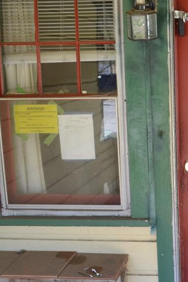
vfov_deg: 38.2
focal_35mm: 52
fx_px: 408
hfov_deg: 23.1
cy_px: 124
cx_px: 243
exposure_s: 1/50
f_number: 5.6
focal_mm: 18
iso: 400
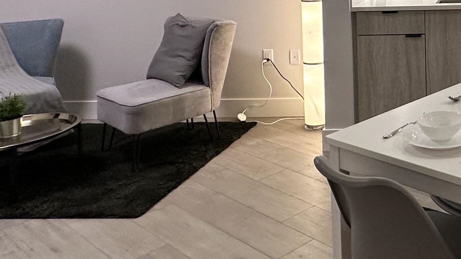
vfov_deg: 24.1
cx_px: 481
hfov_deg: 39.1
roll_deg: +1.3
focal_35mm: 45
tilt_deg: -1.1
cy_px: -53
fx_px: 550
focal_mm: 2.22
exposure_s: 1/60
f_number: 2.2
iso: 160
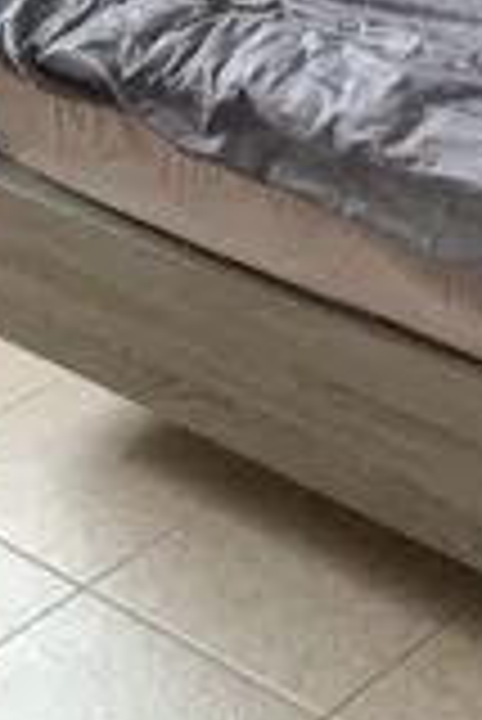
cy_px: 94
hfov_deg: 11.0
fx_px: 2164
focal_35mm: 108
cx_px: 1090
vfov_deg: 18.6
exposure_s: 1/60
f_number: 1.8
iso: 200
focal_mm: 4.25
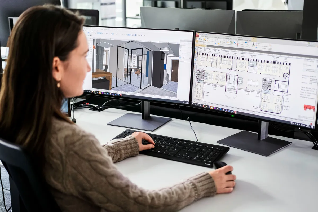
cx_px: 159
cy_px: 106
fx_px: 468
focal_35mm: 53
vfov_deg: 25.5
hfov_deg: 37.5
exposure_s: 1/125
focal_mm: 35
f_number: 2
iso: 400
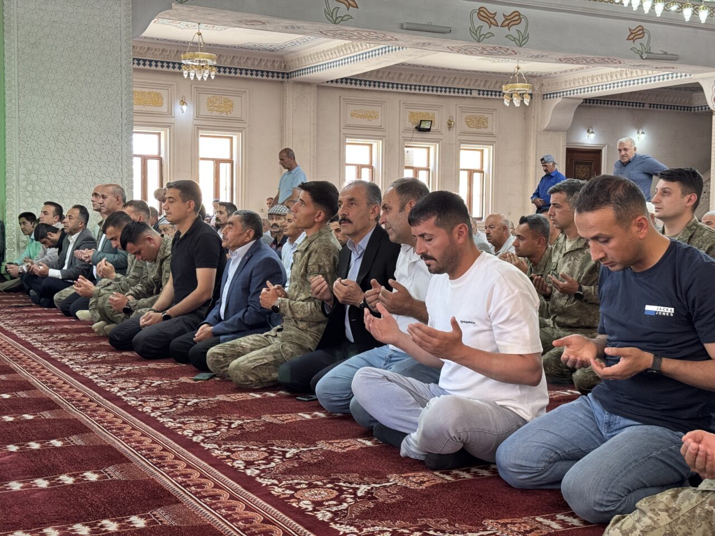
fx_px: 991
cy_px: 268
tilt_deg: -4.1
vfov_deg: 30.3
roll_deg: +0.0
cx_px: 358
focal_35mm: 48
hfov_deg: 39.7
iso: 200
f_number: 1.78
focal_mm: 6.76
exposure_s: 1/50
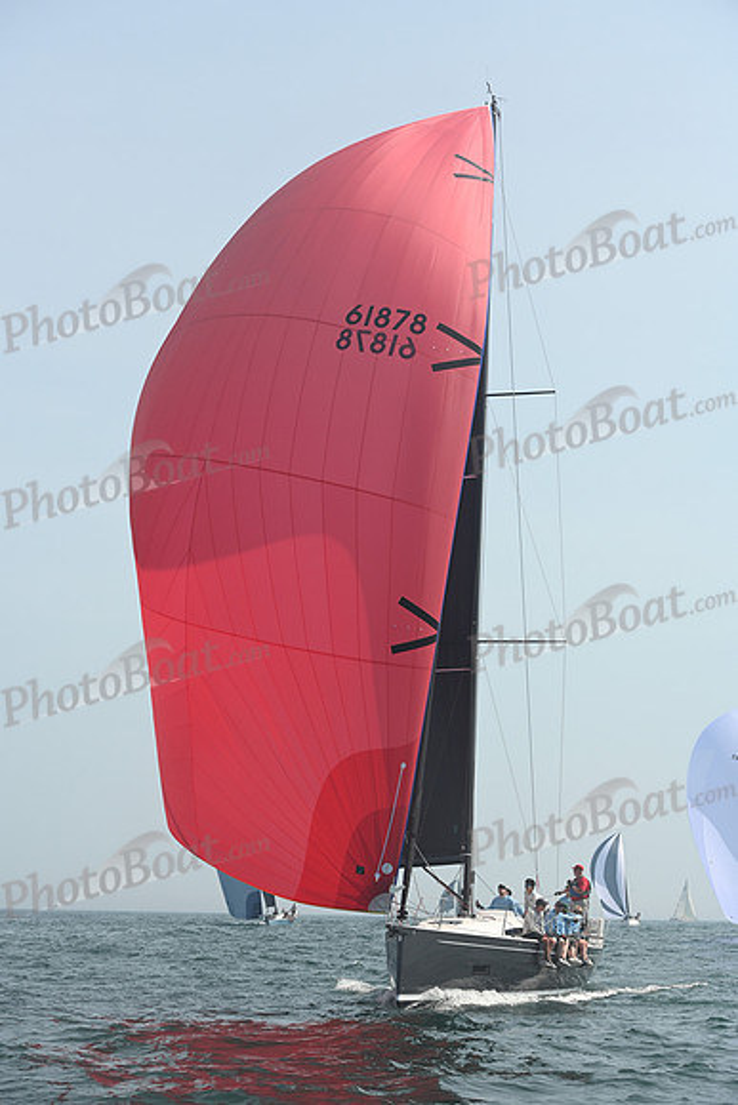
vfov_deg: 28.8
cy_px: 552
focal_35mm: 70
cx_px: 369
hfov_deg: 19.5
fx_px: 2151
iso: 320
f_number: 7.1
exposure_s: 1/1250
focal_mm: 70
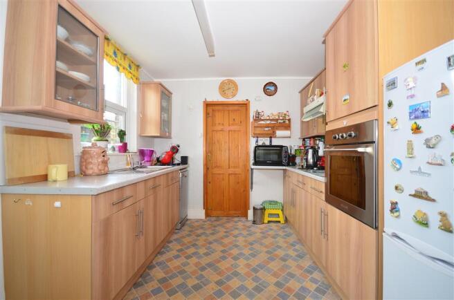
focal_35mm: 15
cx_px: 227
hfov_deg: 100.5
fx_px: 189
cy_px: 150
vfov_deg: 77.0
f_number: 5
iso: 200
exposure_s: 1/15
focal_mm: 10
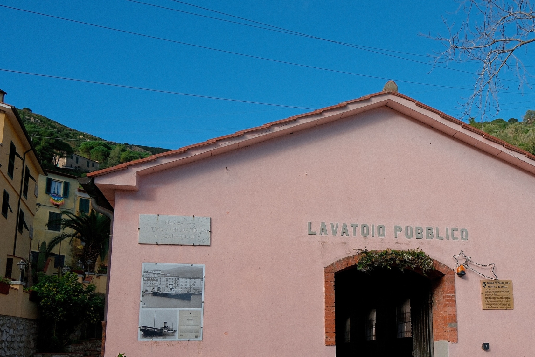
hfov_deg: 53.4
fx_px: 520
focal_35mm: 35
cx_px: 354
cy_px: 270
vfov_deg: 36.9
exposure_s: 1/400
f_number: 5.6
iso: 160
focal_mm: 15
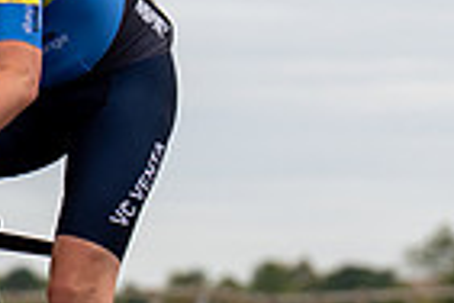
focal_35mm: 788
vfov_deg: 1.7
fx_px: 9937
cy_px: 293
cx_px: -129
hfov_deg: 2.6
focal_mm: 132
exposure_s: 1/800
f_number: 4.5
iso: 160
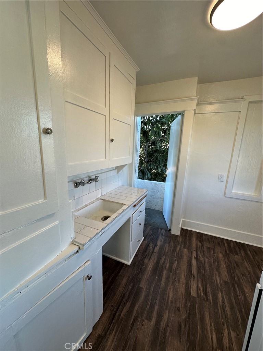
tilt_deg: -11.3
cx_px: 132
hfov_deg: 85.7
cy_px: 176
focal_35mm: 14
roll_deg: -4.2
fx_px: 142
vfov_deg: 102.1
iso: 100
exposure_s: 1/120
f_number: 2.2
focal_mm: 2.22
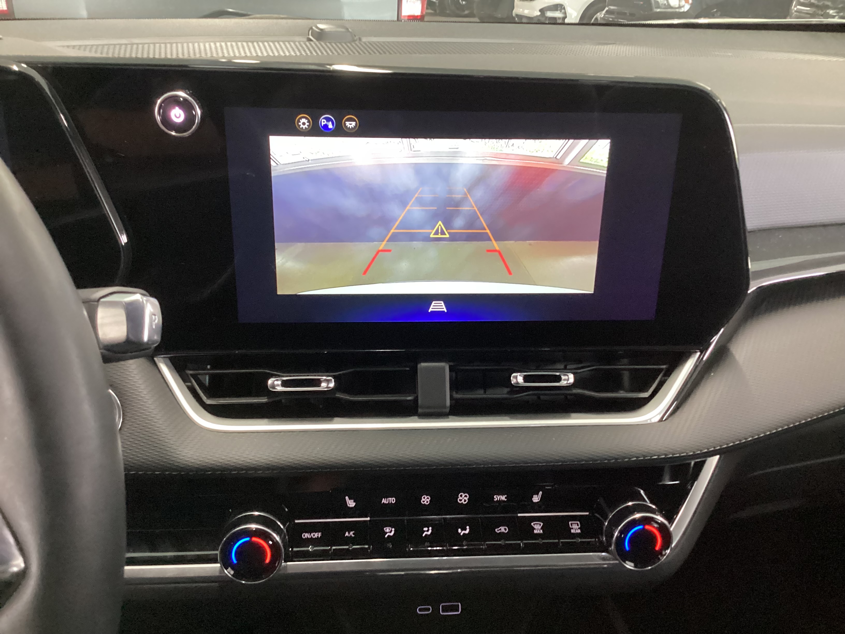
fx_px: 757
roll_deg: -1.6
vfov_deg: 45.4
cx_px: 422
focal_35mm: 31
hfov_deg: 58.4
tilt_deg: -27.1
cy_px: 317
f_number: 2.4
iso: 500
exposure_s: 1/25
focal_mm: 3.3
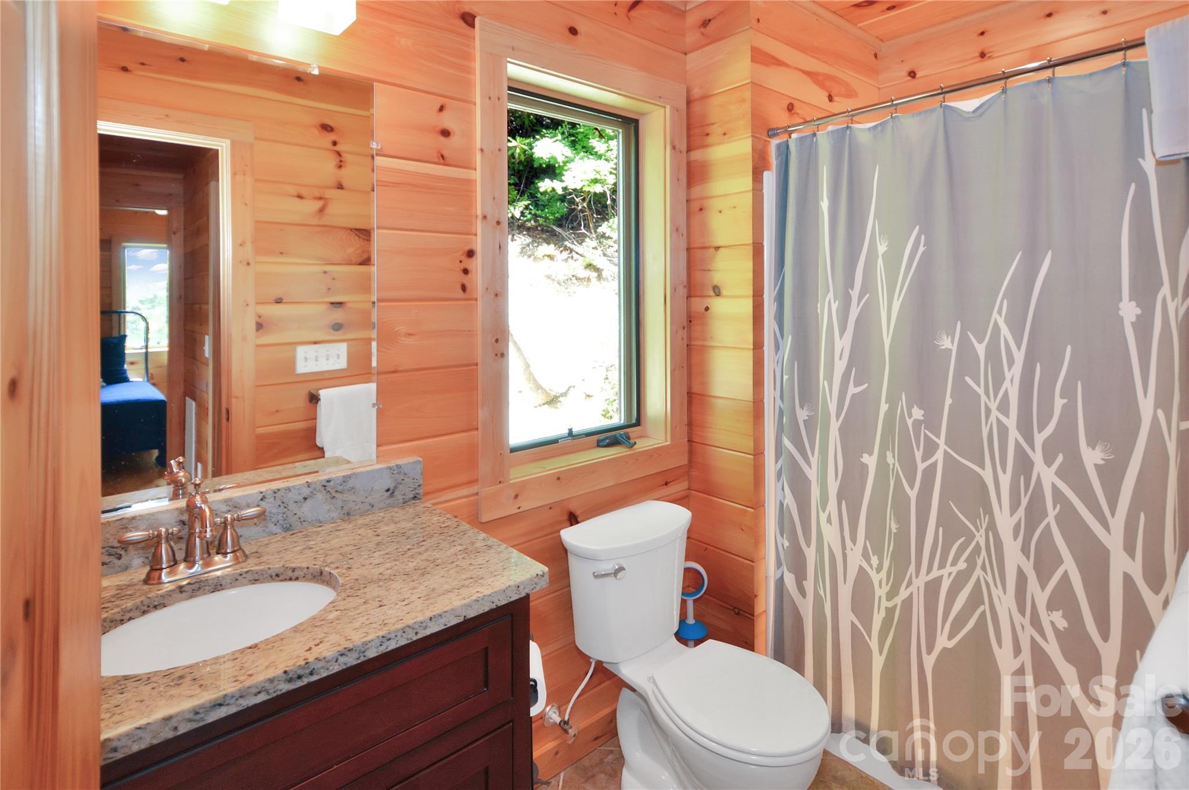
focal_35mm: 16
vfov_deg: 71.9
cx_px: 594
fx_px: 544
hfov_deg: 95.0
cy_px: 395
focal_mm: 11
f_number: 3.5
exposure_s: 1/60
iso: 400
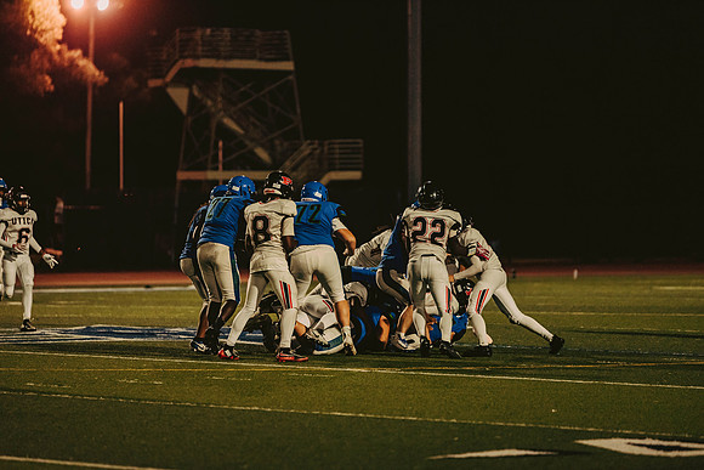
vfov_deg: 6.9
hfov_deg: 10.3
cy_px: 235
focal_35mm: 200
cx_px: 352
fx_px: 3912
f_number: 2.8
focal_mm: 200
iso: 2500
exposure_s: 1/1000
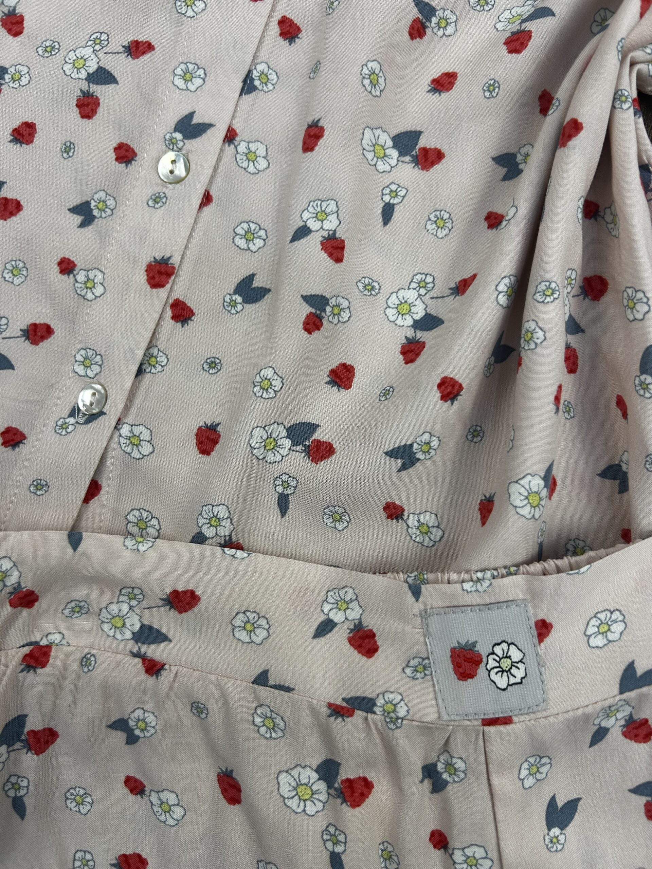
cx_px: 326
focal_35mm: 26
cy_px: 434
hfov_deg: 53.1
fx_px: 653
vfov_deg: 67.3
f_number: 1.5
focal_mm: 5.7
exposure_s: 1/184
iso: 40
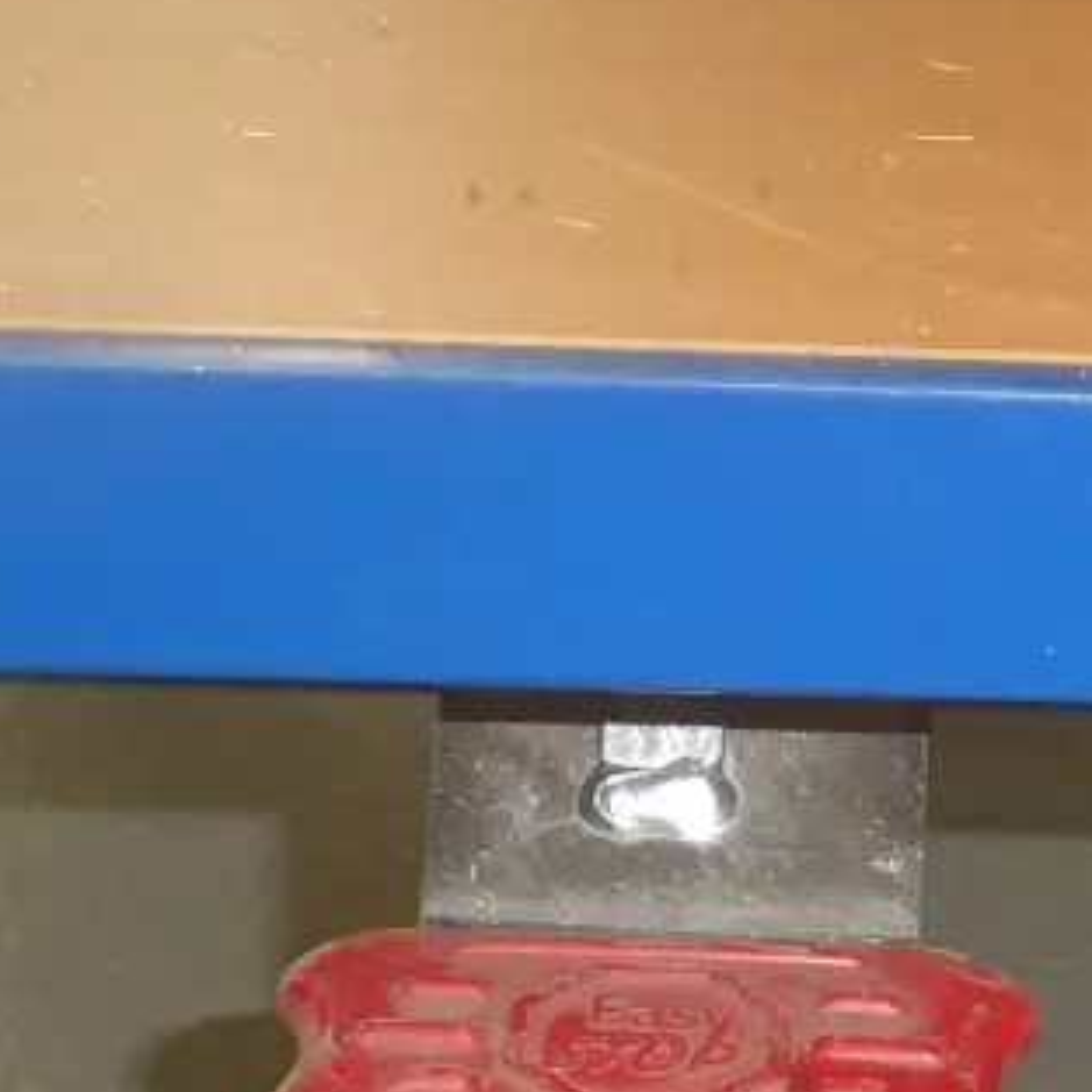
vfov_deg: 13.1
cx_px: 1169
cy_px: 1232
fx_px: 4640
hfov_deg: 13.2
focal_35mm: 130
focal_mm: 4.3
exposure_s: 1/60
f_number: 3.3
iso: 160
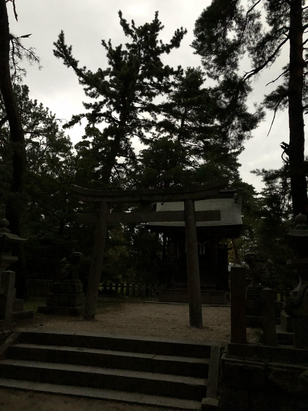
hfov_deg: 48.2
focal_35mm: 29
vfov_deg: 61.7
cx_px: 154
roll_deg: -1.8
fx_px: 344
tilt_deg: +12.2
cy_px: 206
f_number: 1.8
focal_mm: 3.99
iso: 250
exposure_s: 1/4
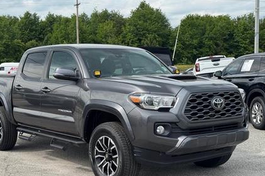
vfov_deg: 23.0
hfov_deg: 33.9
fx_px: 434
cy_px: 100
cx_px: 119
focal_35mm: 59
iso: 64
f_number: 1.78
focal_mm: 6.76
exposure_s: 1/1984
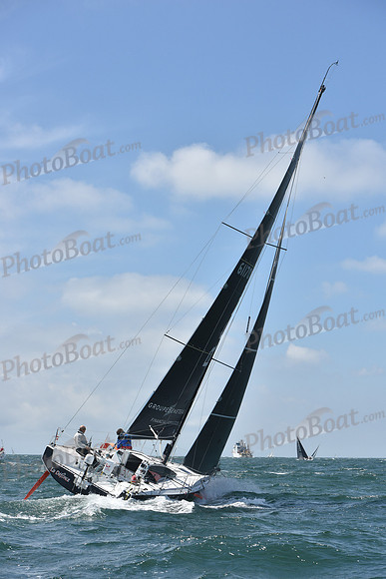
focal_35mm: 70
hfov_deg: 19.5
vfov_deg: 28.8
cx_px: 193
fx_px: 1125
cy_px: 290
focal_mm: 70
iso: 250
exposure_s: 1/1250
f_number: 8
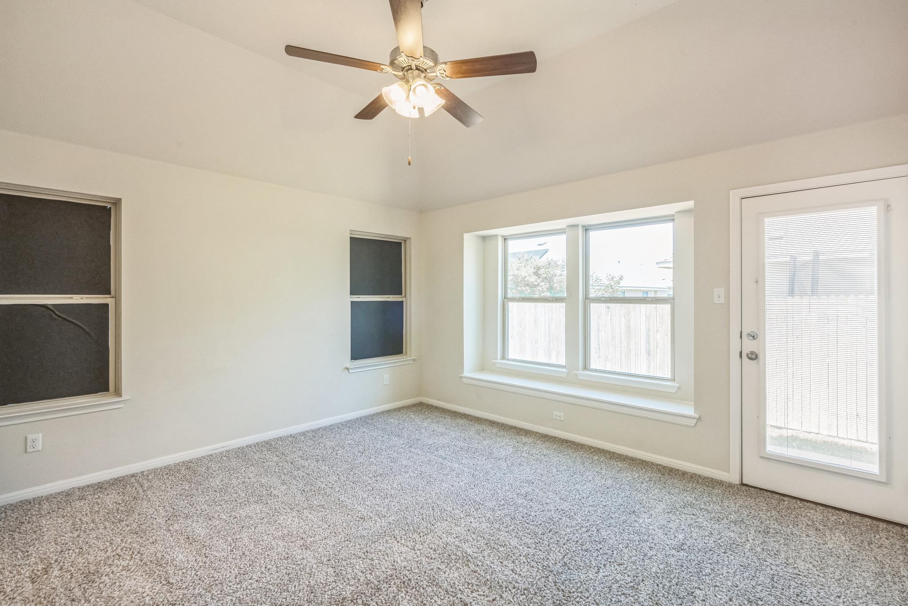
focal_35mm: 16
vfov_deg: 73.7
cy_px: 303
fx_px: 403
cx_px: 454
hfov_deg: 96.7
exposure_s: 1/50
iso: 1600
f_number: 11
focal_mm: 16
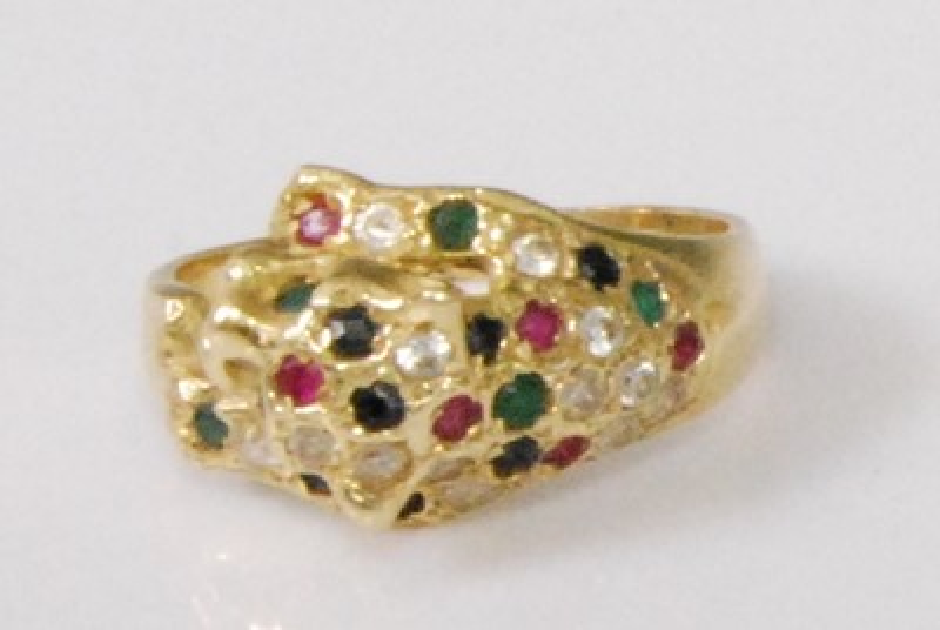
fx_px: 1647
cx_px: 470
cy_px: 315
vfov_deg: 21.6
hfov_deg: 31.8
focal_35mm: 63
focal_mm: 42
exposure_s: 1/125
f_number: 22
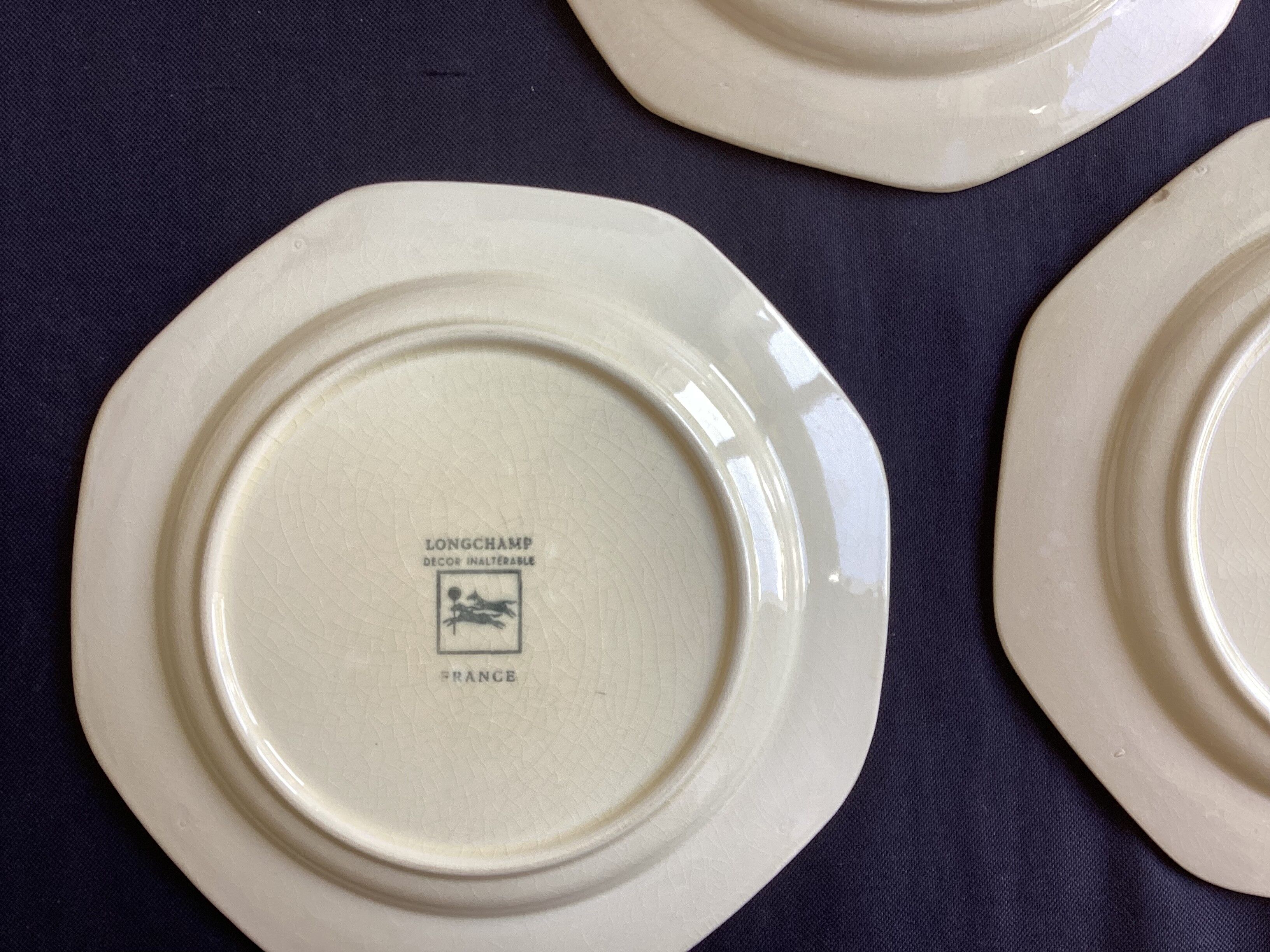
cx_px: 635
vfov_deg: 45.4
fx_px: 1137
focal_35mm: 31
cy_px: 476
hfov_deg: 58.4
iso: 50
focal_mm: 3.3
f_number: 2.4
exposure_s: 1/60
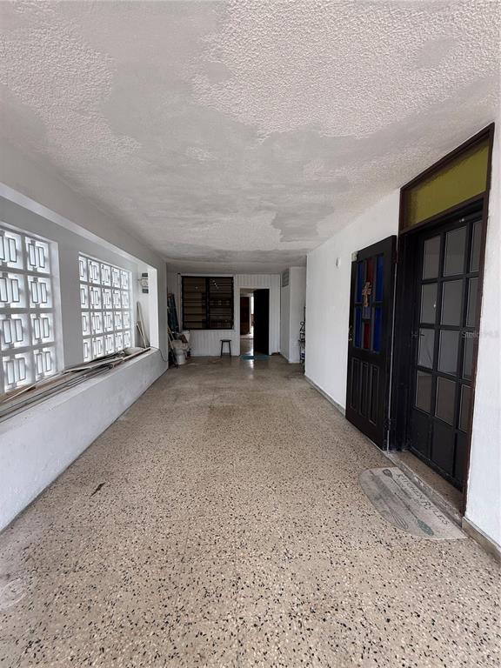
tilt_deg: -3.4
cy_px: 334
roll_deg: -0.4
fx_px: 270
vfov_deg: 102.1
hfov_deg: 85.7
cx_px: 250
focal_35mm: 14
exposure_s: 1/164
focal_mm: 2.22
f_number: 2.2
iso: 50
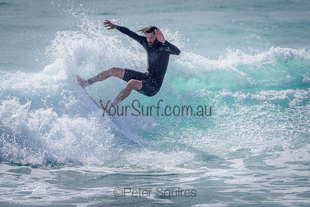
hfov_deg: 4.0
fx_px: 4435
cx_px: 123
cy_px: 81
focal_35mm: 515
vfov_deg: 2.7
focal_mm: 420
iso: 72
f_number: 5.6
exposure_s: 1/2000
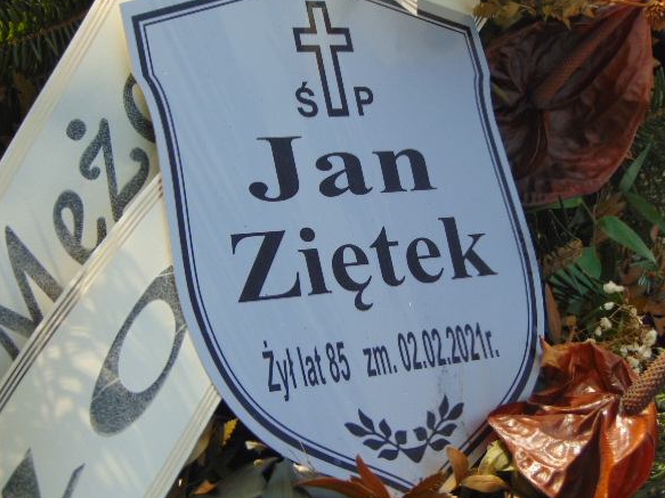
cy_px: 239
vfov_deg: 18.9
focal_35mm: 78
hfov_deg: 25.0
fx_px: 1498
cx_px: 326
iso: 80
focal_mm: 12.8
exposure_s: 1/400
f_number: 3.7
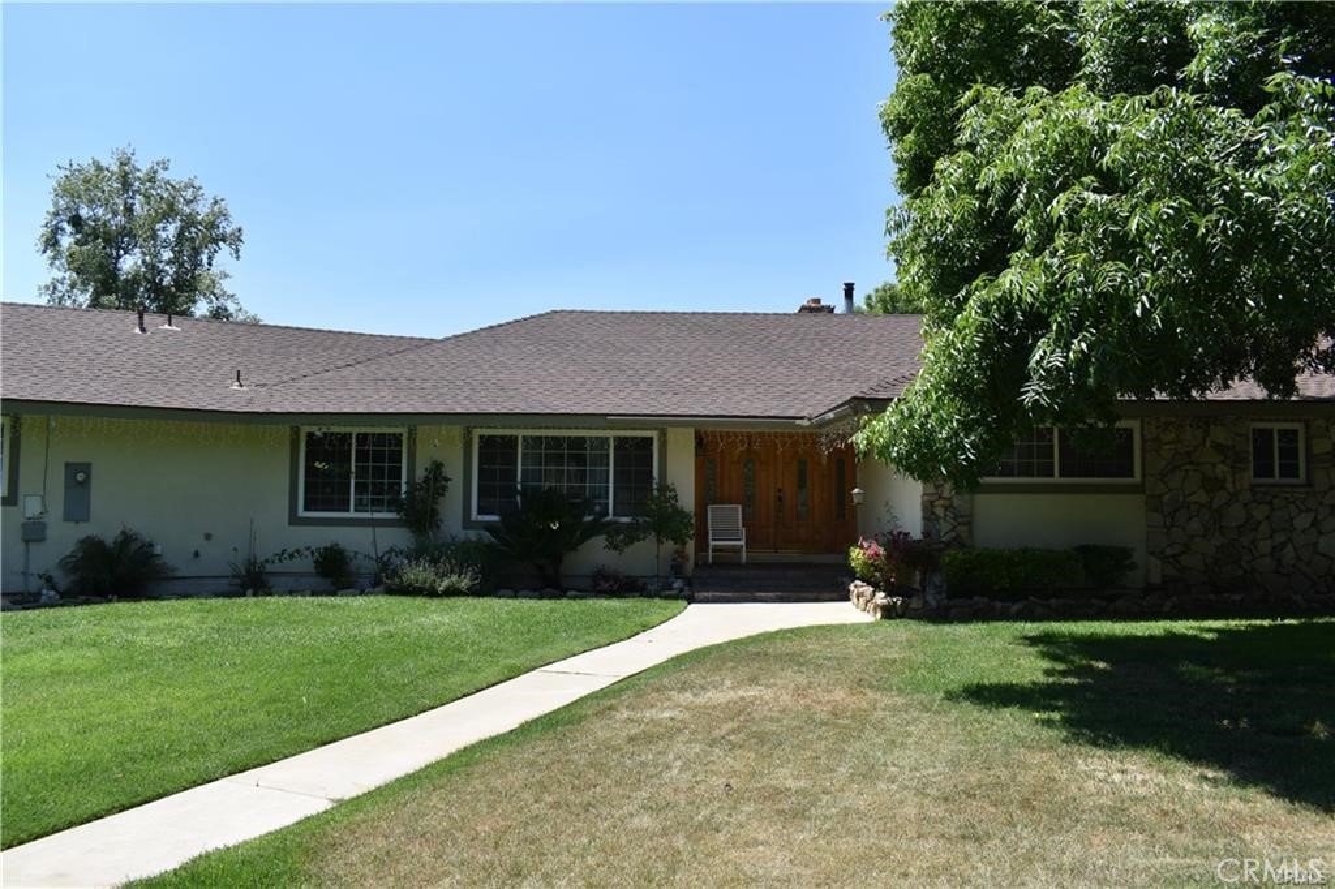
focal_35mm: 27
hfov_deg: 67.4
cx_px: 668
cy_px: 444
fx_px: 1001
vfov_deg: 47.9
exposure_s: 1/250
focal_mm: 18
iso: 140
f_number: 8
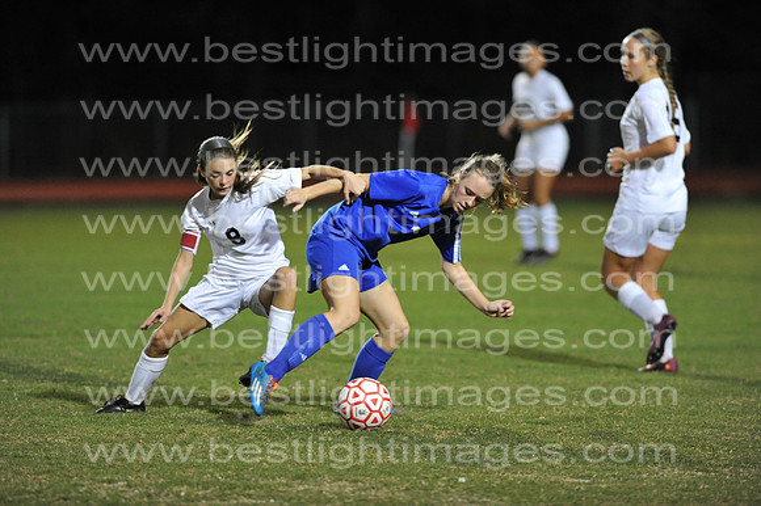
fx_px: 6338
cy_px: 253
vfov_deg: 4.6
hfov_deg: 6.9
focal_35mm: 300
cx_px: 380
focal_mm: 300
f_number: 3.2
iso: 5000
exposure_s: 1/400
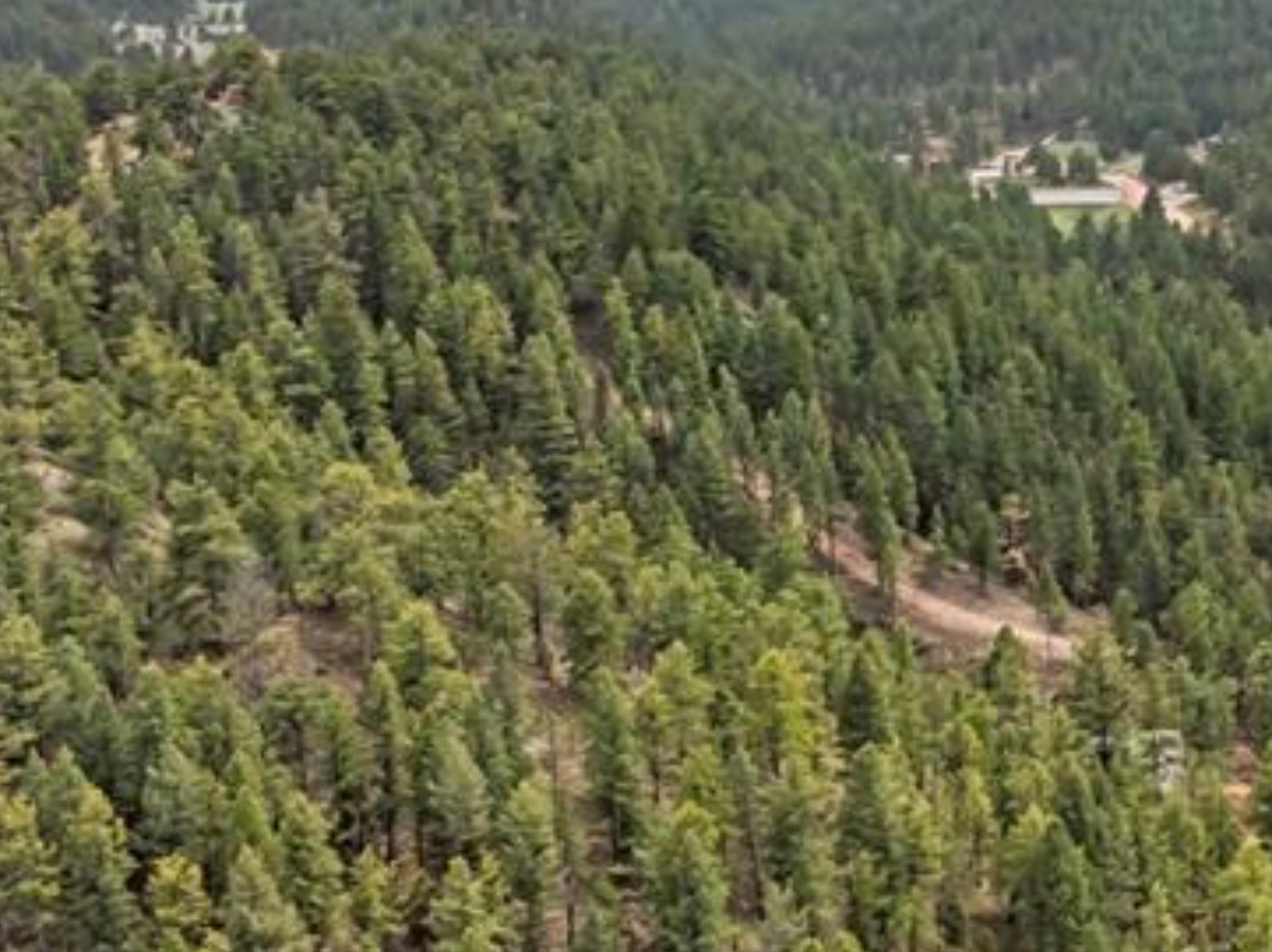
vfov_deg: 21.6
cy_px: 554
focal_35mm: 68
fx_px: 2496
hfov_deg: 26.4
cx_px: 1392
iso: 180
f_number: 2.8
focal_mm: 12.29
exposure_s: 1/240
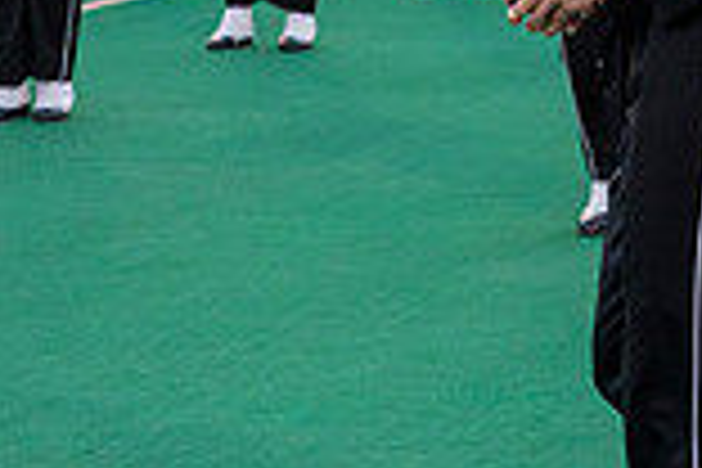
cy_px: -351
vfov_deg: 5.5
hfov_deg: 8.3
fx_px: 4797
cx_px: 652
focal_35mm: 246
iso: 2000
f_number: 4
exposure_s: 1/3200
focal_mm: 66
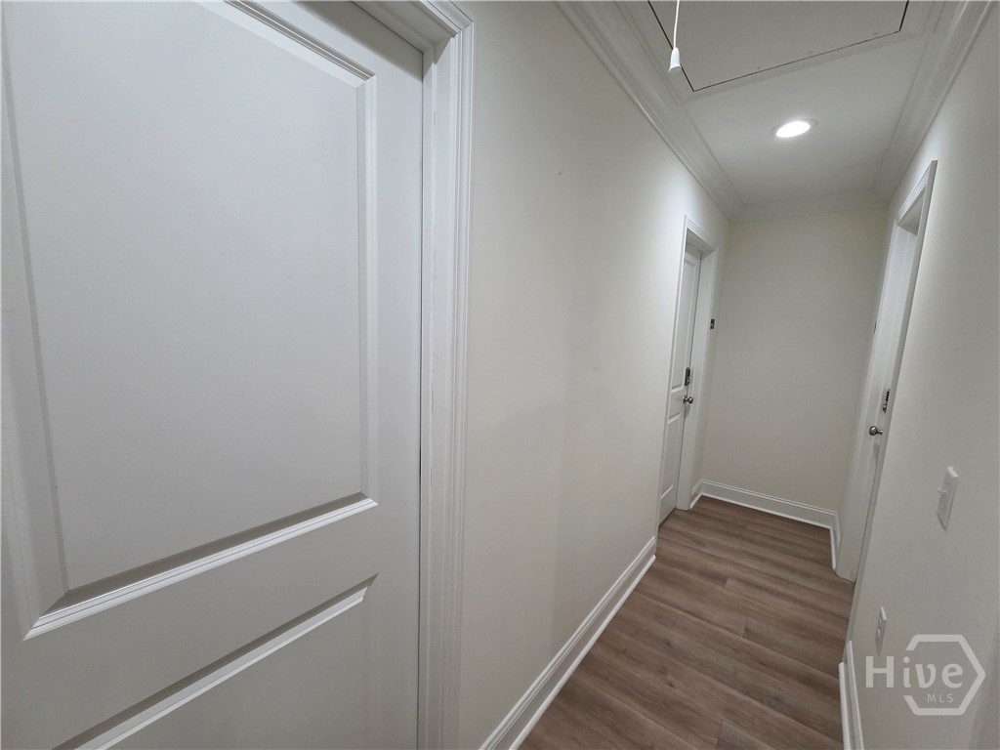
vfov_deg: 89.9
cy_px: 375
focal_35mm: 13
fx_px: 376
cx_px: 500
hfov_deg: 106.2
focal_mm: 2.2
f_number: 2.2
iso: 320
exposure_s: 1/120
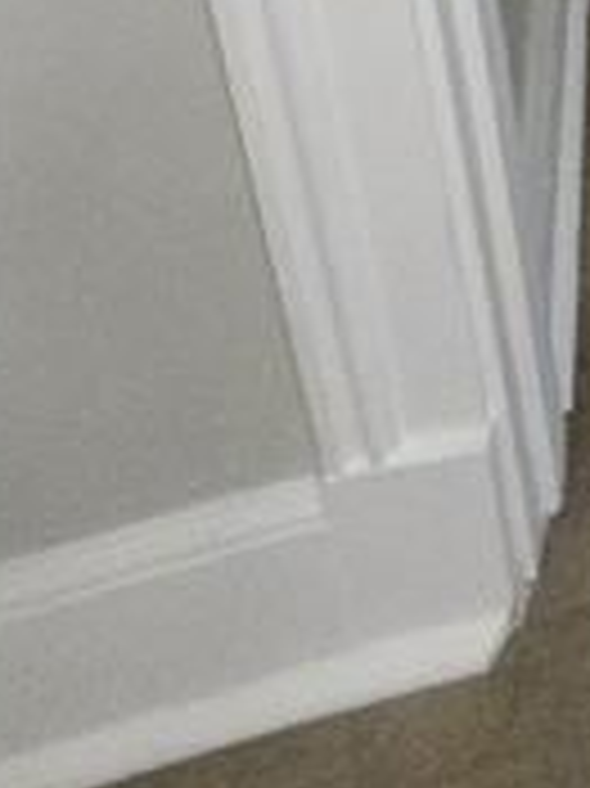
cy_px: -851
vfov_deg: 18.4
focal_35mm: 57
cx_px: 1018
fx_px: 1297
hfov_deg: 19.9
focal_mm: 1.7
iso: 800
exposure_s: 1/60
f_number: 2.2
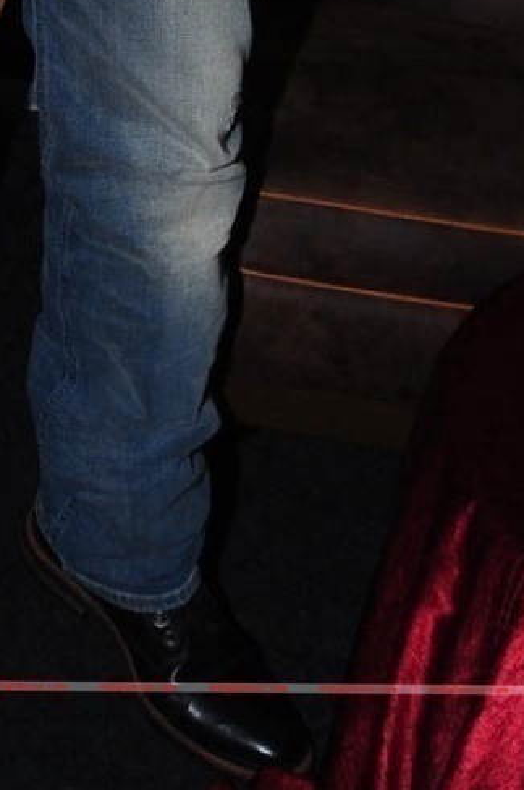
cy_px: -568
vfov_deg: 17.3
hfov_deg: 12.5
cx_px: -416
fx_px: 2189
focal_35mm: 100
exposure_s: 1/125
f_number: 11
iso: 400
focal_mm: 18
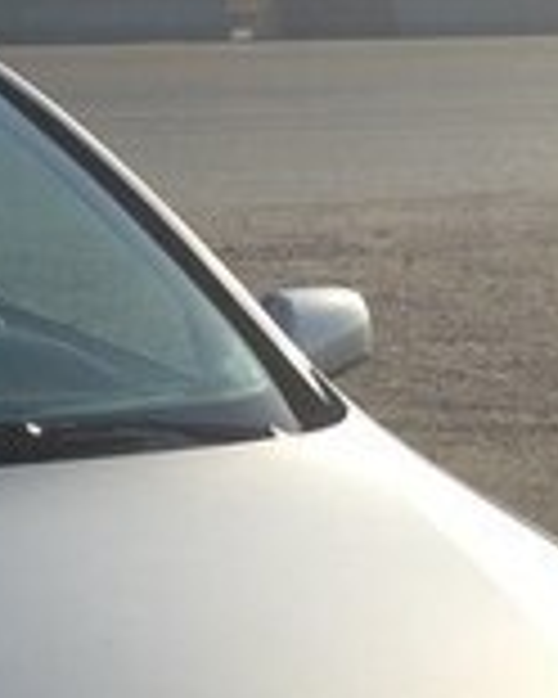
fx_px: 2828
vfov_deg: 13.6
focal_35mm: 137
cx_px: -202
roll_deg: +1.9
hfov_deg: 11.0
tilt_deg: -18.3
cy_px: 853
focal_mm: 4.12
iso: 50
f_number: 2.4
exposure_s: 1/1695
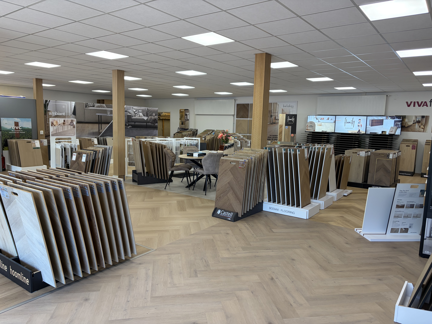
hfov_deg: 67.3
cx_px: 216
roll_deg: -1.1
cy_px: 162
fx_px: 324
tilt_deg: -6.7
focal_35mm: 26
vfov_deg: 53.1
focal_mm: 5.96
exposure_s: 1/100
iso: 64
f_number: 1.6
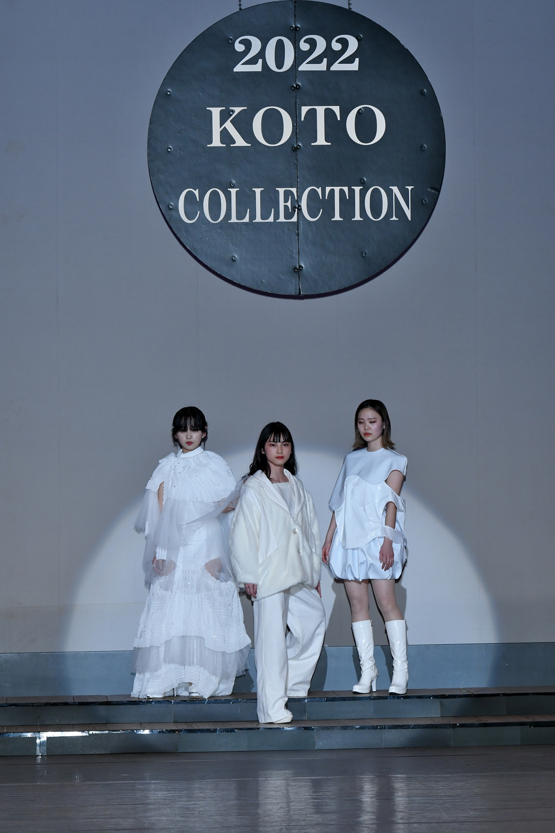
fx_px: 4023
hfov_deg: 7.9
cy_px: 416
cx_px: 278
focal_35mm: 174
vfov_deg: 11.8
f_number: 5.6
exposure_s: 1/250
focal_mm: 116
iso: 800
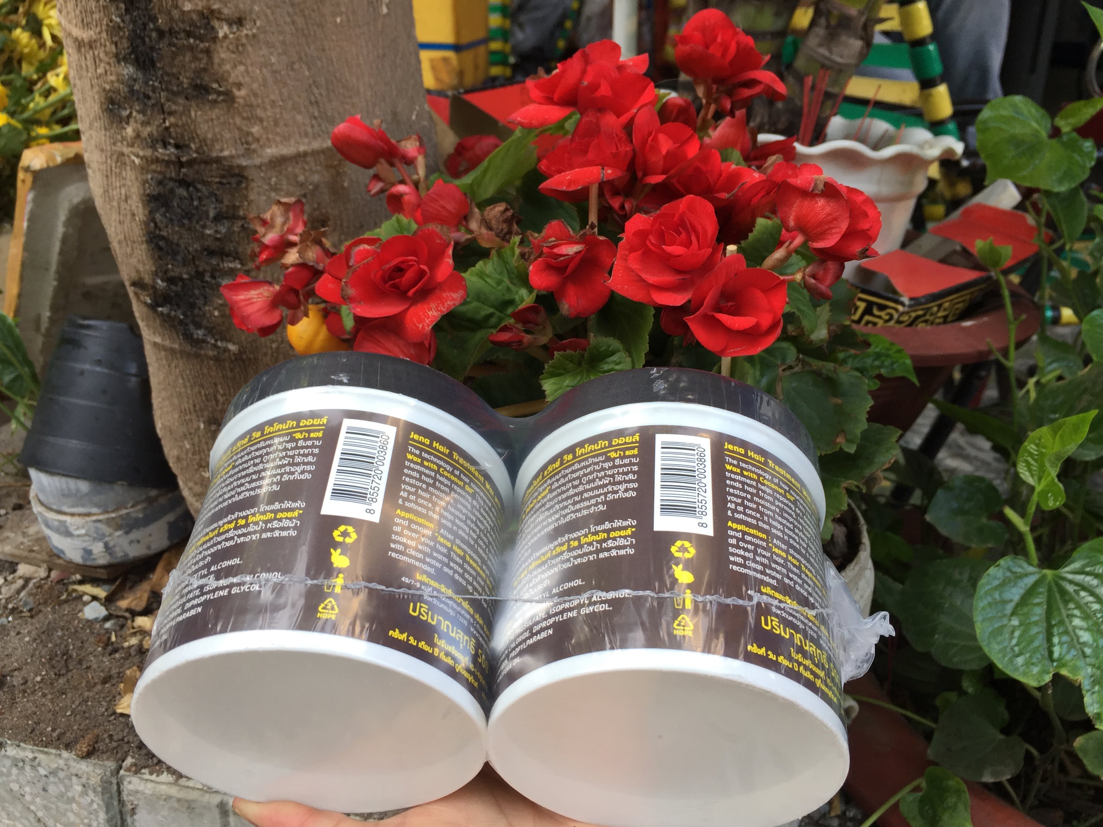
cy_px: 415
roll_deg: -3.3
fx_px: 956
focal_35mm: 30
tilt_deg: -14.9
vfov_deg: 46.8
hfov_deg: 60.0
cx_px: 539
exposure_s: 1/100
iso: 32
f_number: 2.2
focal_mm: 4.15
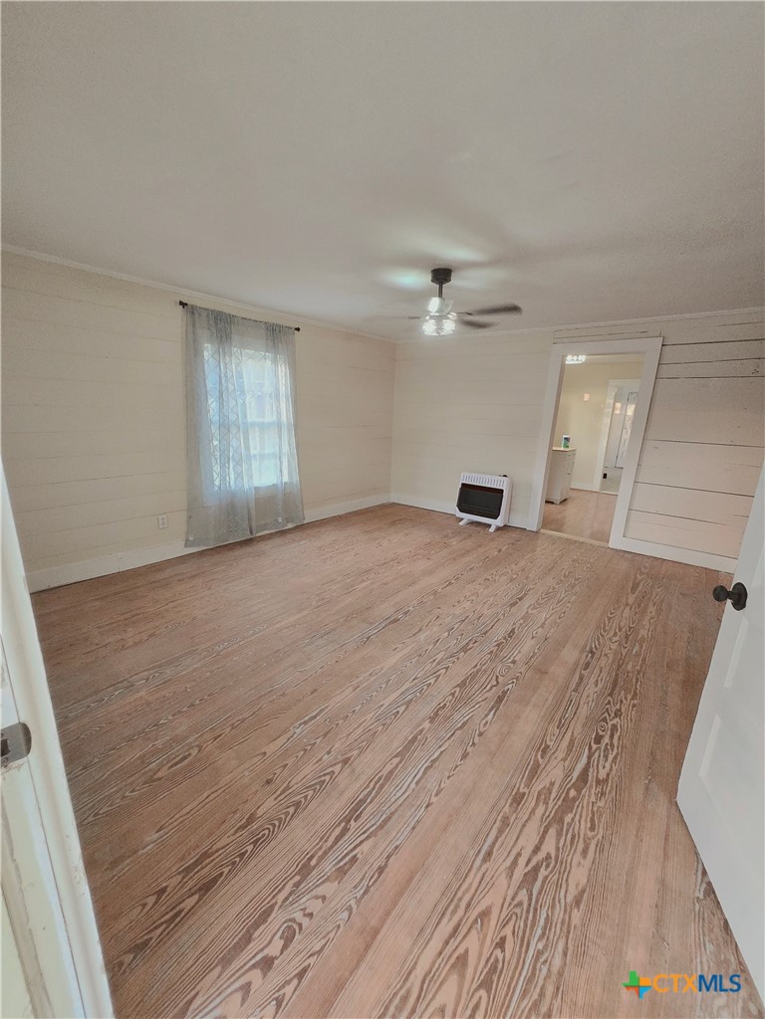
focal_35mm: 13
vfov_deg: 106.2
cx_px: 382
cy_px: 510
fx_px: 383
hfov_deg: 89.9
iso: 320
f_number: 2.2
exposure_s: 1/60.2
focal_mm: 1.7
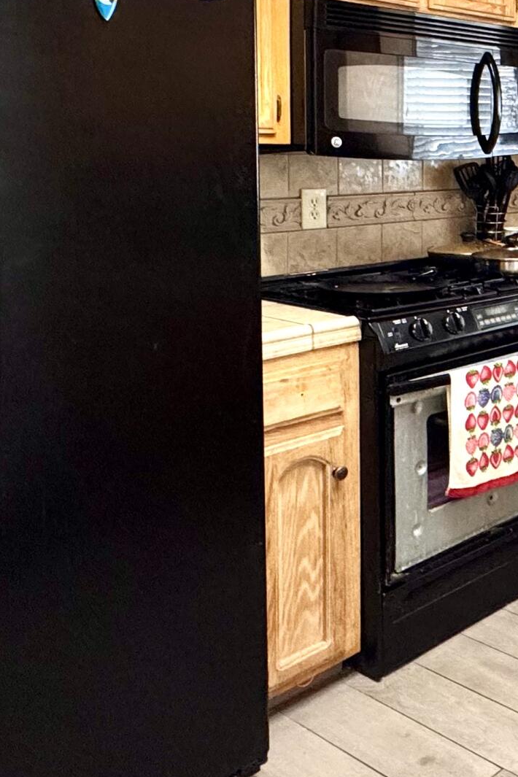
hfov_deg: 25.5
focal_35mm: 41
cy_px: 182
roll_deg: -1.8
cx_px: 755
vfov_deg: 45.5
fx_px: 885
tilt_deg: -2.4
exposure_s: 1/120
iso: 320
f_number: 2.2
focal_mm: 2.22
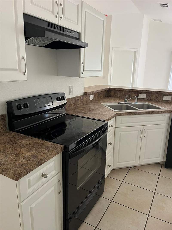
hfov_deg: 53.1
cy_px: 115
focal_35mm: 26
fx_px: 172
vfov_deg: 67.3
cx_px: 86
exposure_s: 1/60
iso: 320
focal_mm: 5.1
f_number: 1.6
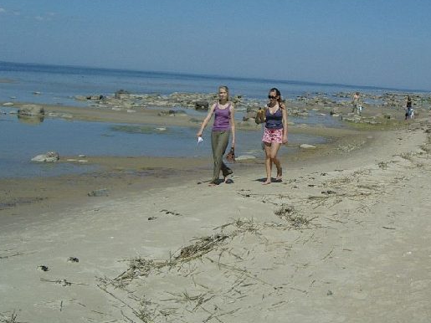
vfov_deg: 24.7
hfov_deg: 32.4
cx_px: 288
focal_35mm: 59
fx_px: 734
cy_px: 120
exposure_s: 1/800
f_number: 4.8
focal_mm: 5.8
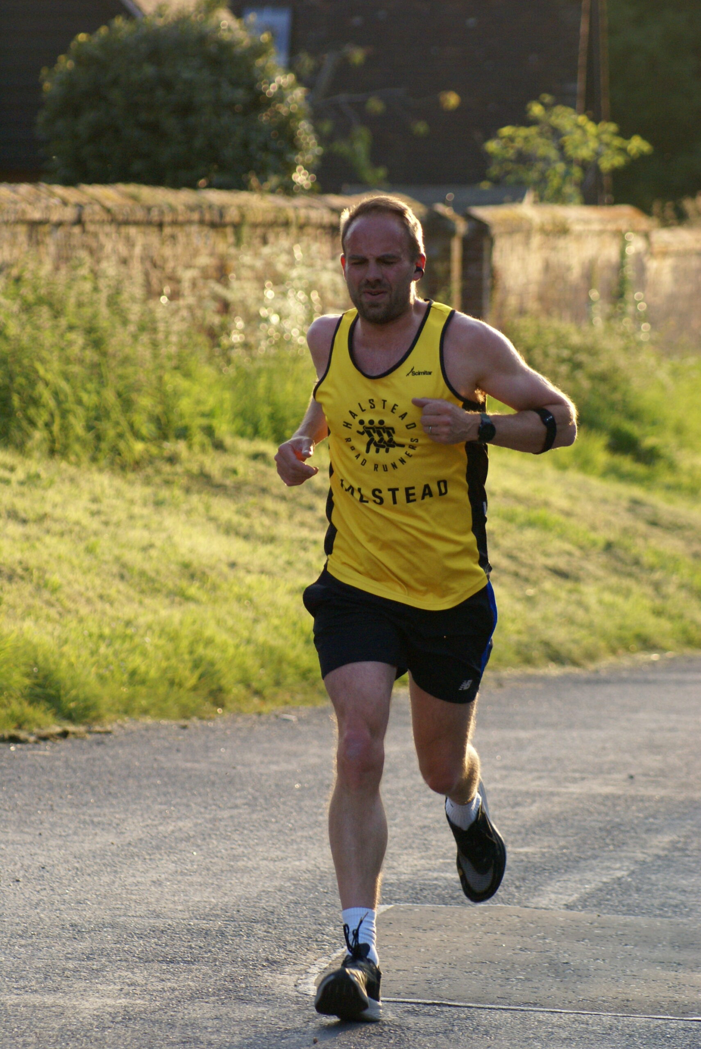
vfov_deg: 8.6
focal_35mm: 240
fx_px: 6997
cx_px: 350
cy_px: 524
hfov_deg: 5.7
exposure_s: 1/500
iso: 640
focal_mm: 160
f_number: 5.6
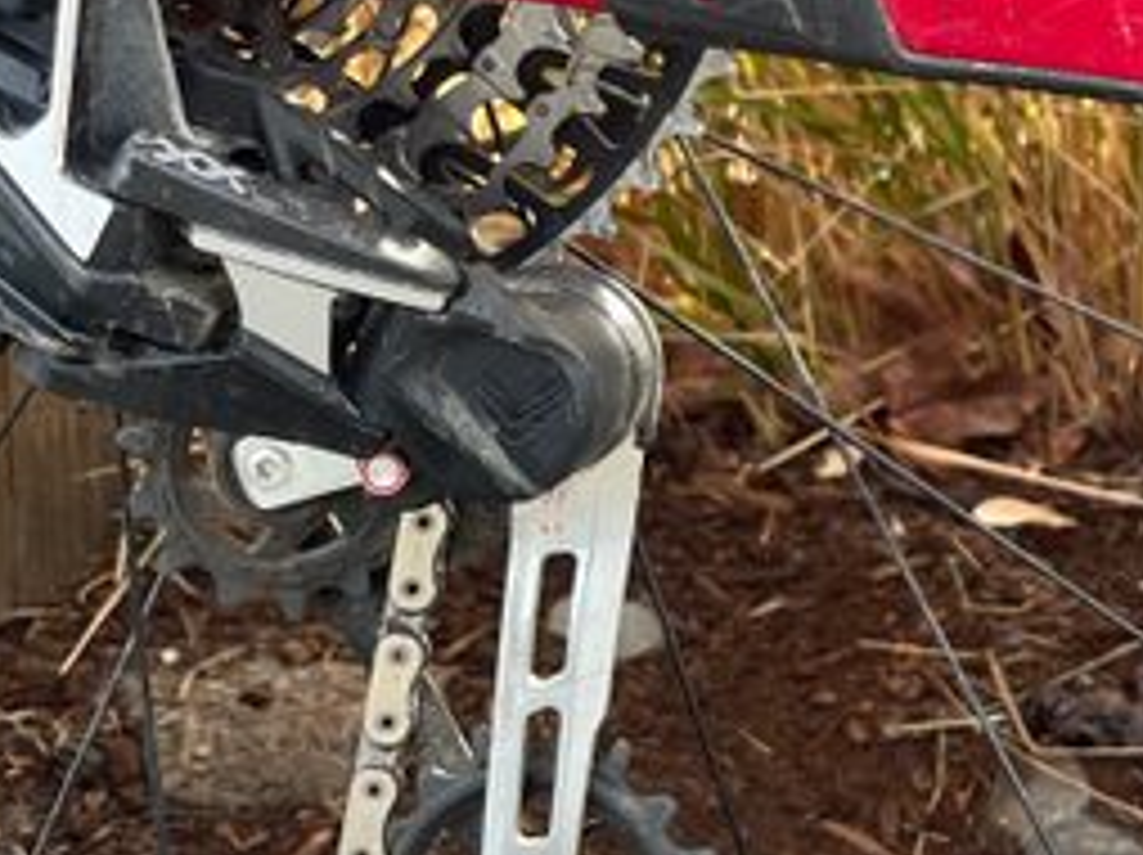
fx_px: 2705
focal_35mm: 82
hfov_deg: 21.7
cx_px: 1454
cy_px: 11
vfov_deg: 17.6
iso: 50
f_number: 1.6
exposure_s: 1/366
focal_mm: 5.1
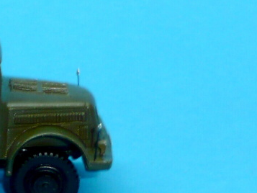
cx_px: -183
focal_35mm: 217
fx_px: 1612
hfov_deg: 8.8
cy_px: 140
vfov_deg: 6.8
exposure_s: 1/30
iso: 100
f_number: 4.3
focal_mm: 9.1
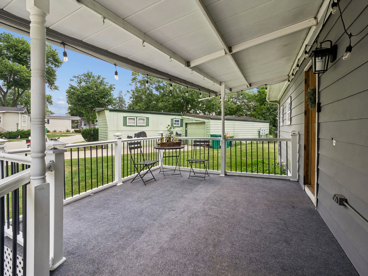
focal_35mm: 16
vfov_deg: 78.1
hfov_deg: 94.5
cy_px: 138
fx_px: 170
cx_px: 184
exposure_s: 1/200
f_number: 8
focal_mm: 8
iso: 400
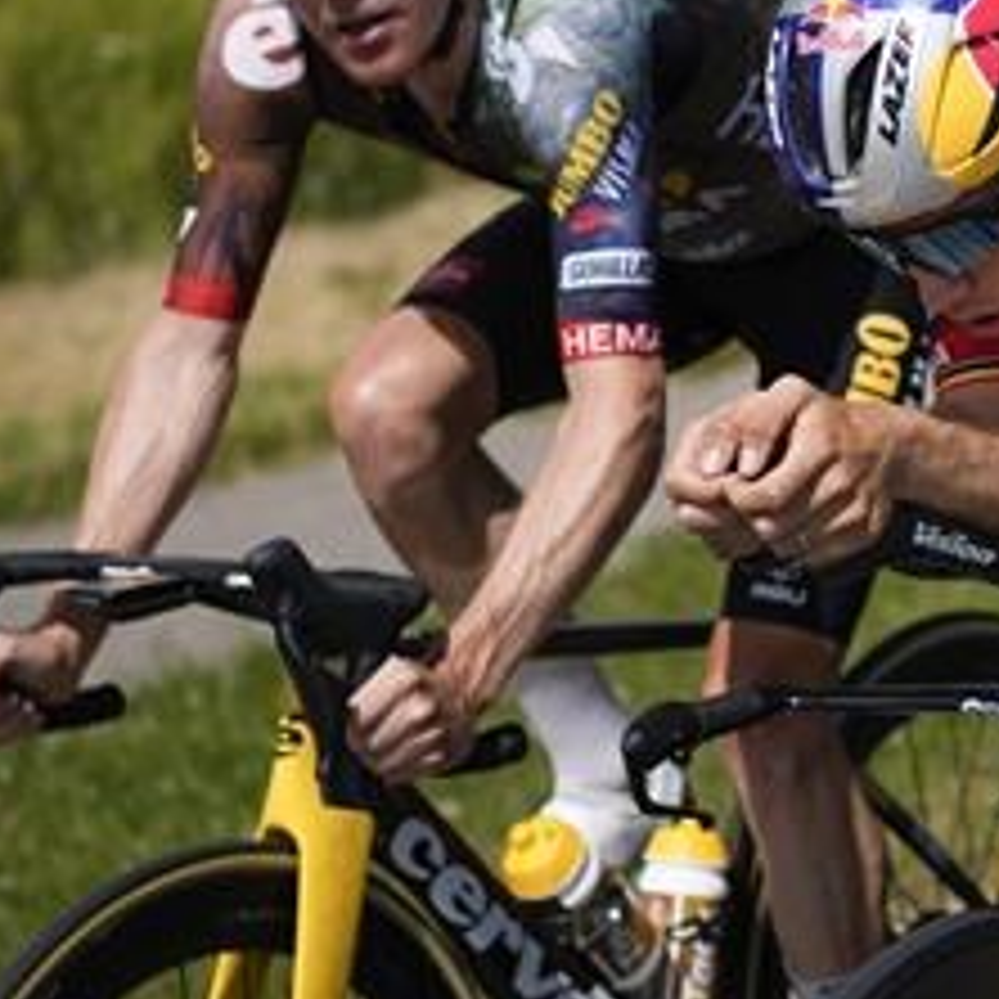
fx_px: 4473
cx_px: 1098
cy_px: 488
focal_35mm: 137
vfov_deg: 12.7
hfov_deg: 12.5
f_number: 1.6
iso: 100
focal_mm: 35
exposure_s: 1/16000
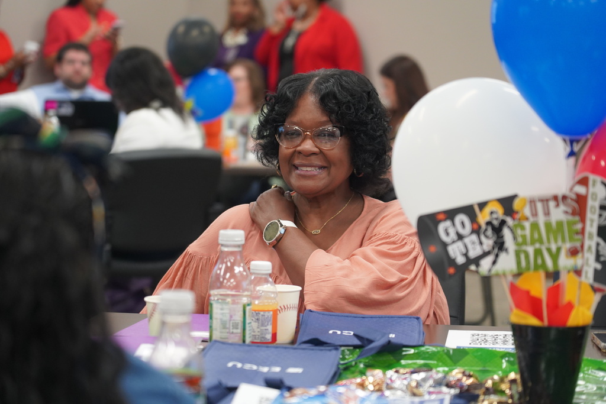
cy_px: 202
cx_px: 303
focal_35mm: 105
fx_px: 1768
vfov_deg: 13.0
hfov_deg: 19.5
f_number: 4
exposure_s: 1/160
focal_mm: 105
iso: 2500
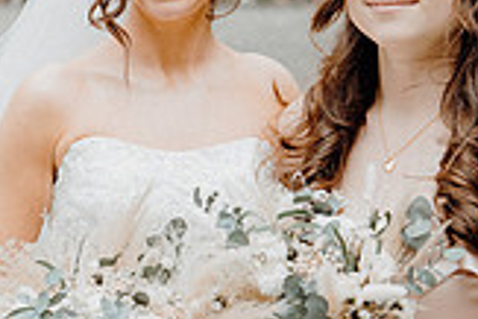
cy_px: 247
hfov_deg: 12.0
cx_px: 147
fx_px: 2272
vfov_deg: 8.0
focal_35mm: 171
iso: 125
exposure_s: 1/160
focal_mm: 48
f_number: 3.5
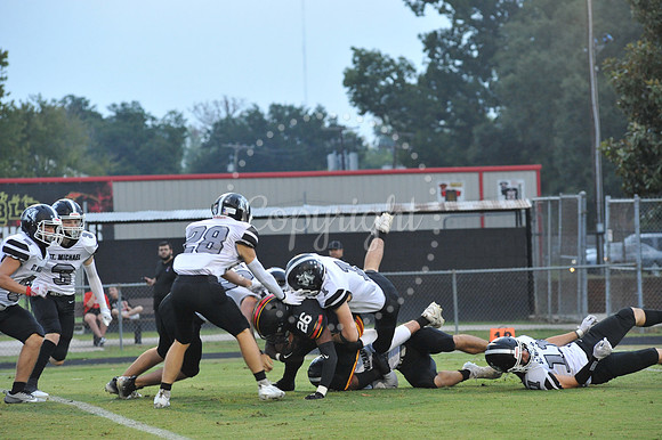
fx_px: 3676
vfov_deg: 6.9
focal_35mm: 200
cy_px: 220
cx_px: 331
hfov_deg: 10.3
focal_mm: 200
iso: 3200
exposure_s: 1/250
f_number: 6.3
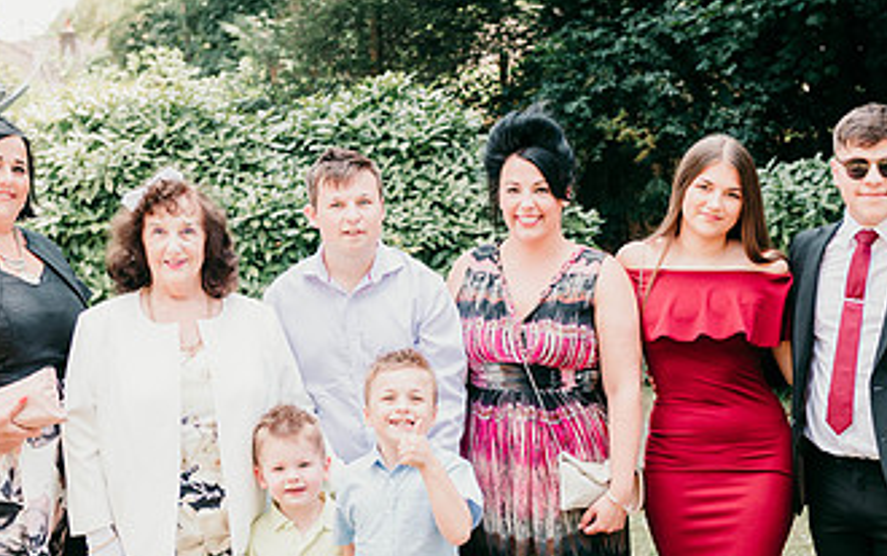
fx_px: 2081
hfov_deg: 24.0
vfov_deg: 15.1
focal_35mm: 86
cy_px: 431
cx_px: 527
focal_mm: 48
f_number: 4
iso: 140
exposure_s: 1/200
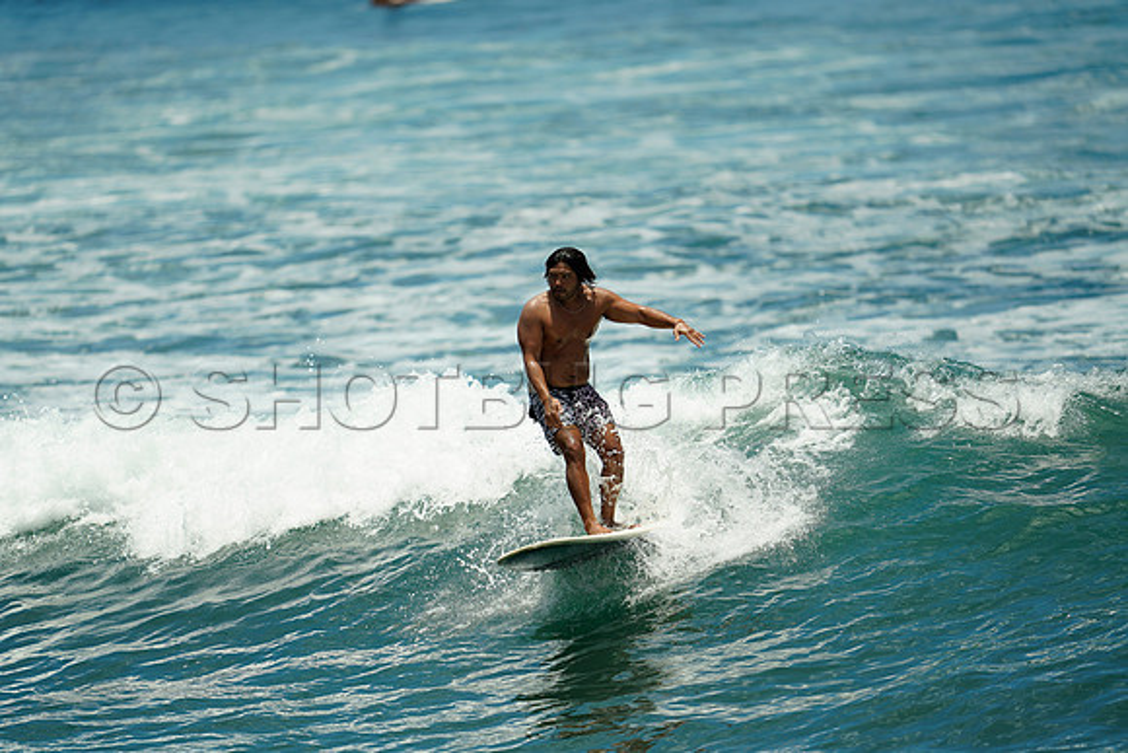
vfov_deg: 3.4
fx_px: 12536
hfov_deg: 5.2
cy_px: 376
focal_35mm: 400
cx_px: 564
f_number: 2.8
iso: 100
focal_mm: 400
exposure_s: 1/1250
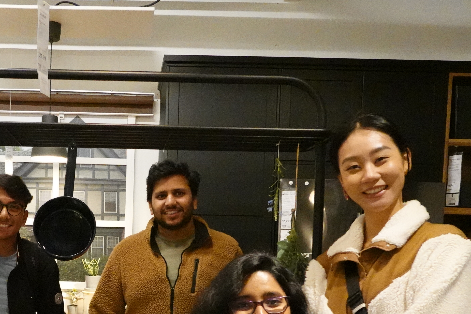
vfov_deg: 27.5
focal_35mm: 47
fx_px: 615
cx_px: 120
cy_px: 287
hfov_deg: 40.8
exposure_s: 1/250
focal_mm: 9
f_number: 2.8
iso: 5000
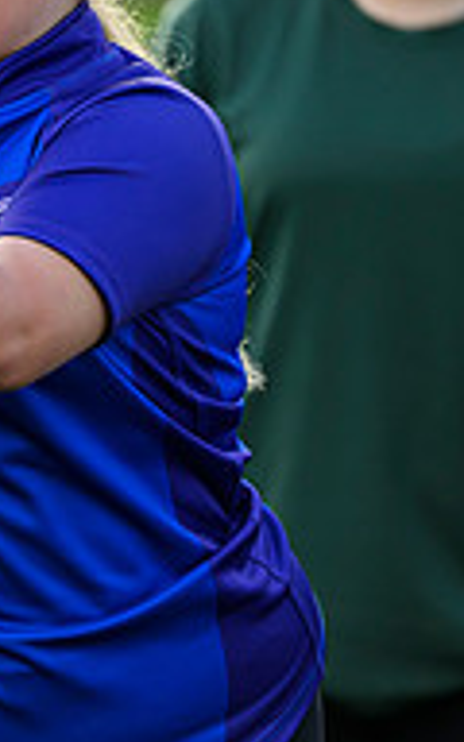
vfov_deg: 1.6
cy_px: 311
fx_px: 25858
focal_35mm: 1278
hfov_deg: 1.0
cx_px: -472
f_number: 3.2
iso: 500
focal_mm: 400
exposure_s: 1/1250
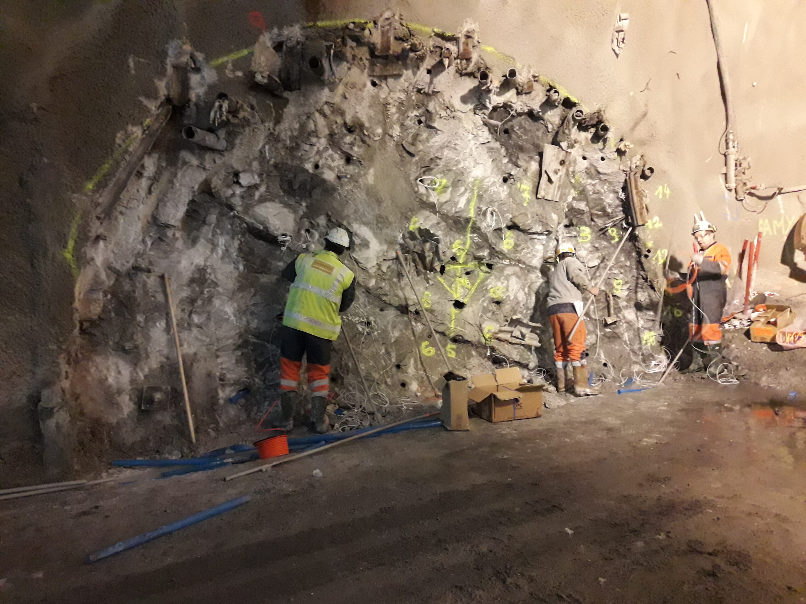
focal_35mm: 28
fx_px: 652
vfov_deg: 49.7
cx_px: 403
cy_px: 302
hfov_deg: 63.4
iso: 400
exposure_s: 1/17
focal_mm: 3.7
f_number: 1.9
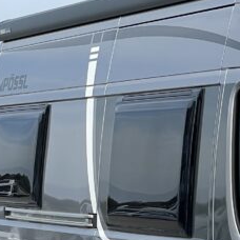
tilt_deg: -1.8
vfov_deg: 8.4
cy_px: 263
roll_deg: +0.7
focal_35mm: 206
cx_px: 392
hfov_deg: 8.3
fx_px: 1616
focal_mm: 6
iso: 25
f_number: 2
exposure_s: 1/1142
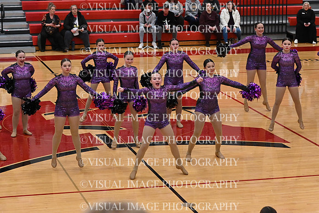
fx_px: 931
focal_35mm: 105
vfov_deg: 13.0
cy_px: 106
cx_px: 160
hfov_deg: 19.5
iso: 6400
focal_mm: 70
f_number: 4
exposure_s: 1/400
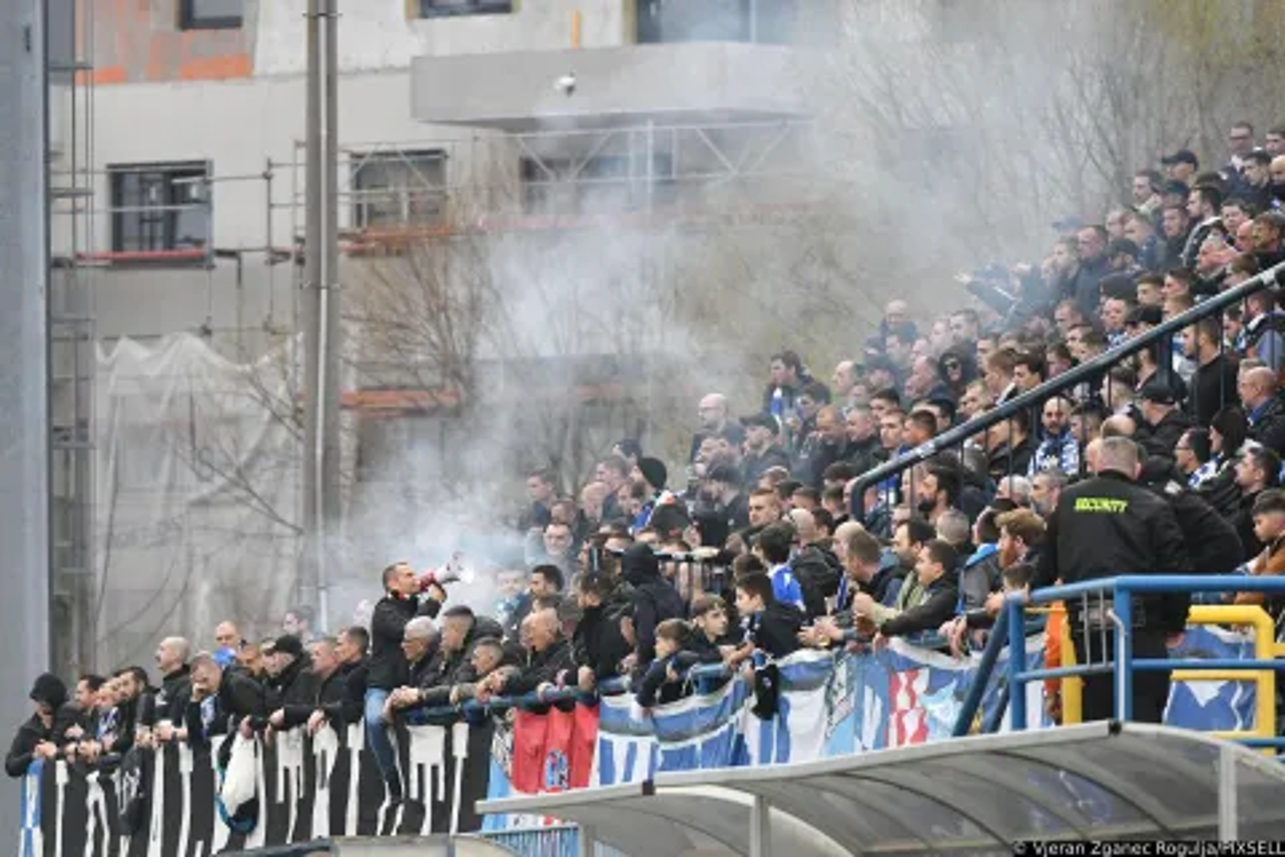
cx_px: 642
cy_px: 428
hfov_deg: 6.2
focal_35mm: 330
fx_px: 11778
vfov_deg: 4.2
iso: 2500
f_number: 5
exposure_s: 1/800
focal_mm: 330
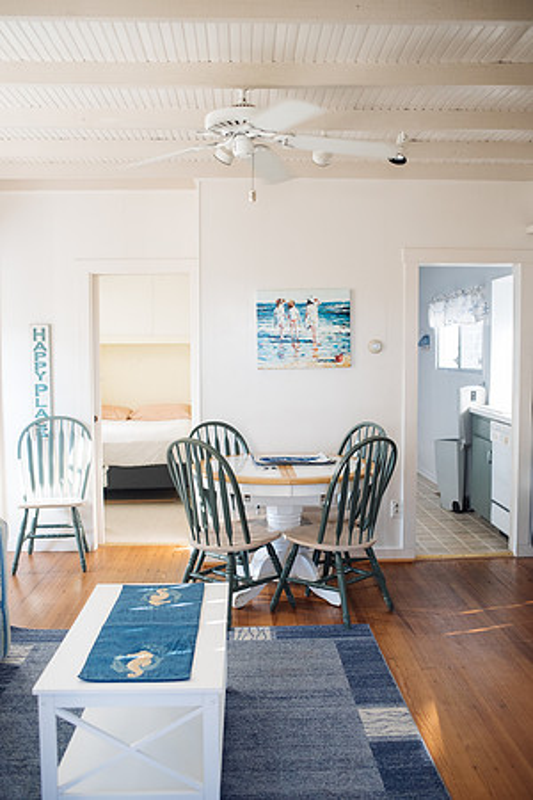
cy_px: 400
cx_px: 266
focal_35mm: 35
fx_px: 777
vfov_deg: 54.4
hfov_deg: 37.9
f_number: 2.8
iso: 1600
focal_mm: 35
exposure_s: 1/160
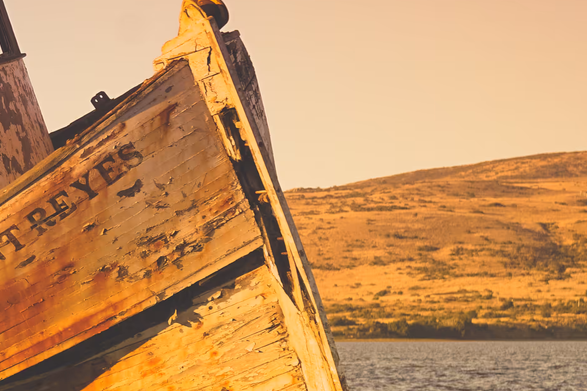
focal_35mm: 192
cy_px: 146
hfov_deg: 10.5
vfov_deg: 7.2
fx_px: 3130
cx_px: -188
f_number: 5
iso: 160
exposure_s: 1/400
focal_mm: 60
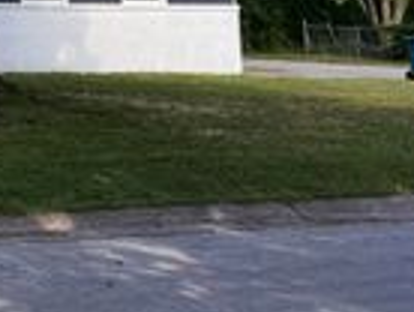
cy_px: -110
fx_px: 1126
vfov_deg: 15.0
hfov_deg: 17.7
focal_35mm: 94
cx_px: -279
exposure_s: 1/1295
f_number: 1.5
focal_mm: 5.7
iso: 50
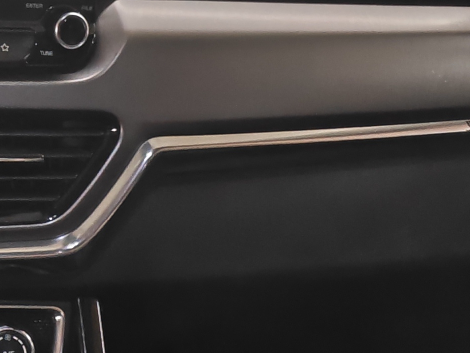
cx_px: -296
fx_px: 1372
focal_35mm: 101
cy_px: 113
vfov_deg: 14.6
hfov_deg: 17.0
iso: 1600
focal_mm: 5.43
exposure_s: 1/100
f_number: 1.8
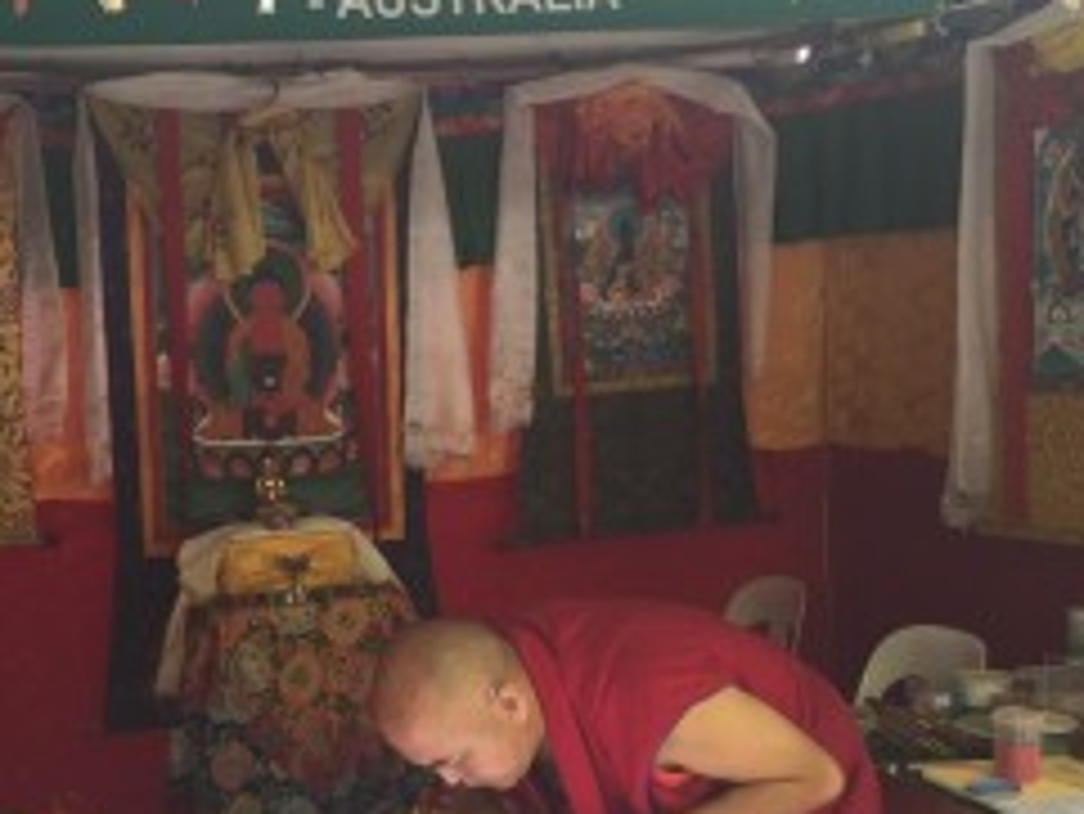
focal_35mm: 53
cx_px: 306
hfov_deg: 35.5
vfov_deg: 27.4
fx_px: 1661
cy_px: 526
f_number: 2.2
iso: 32
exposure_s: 1/108
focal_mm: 4.15
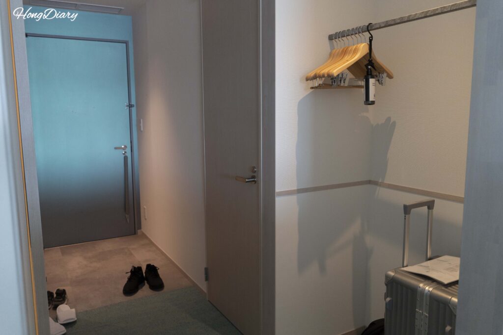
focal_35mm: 28
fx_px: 391
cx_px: 252
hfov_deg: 65.5
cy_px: 168
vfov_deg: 46.4
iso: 2500
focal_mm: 28
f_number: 4
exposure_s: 1/160
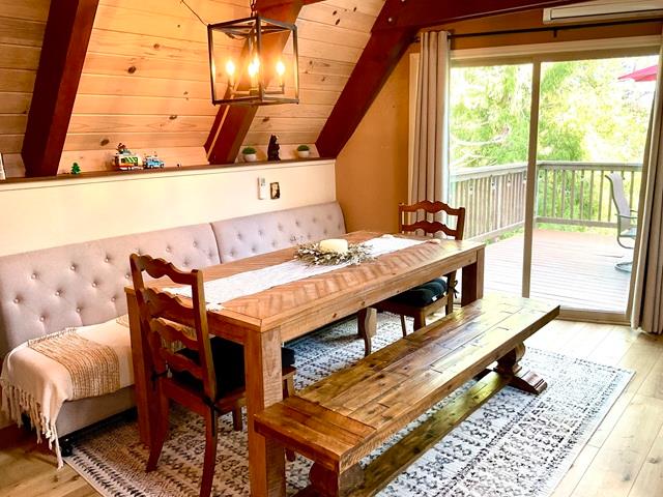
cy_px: 248
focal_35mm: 29
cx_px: 332
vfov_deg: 48.2
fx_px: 555
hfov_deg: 61.7
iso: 80
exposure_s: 1/60
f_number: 1.8
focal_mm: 3
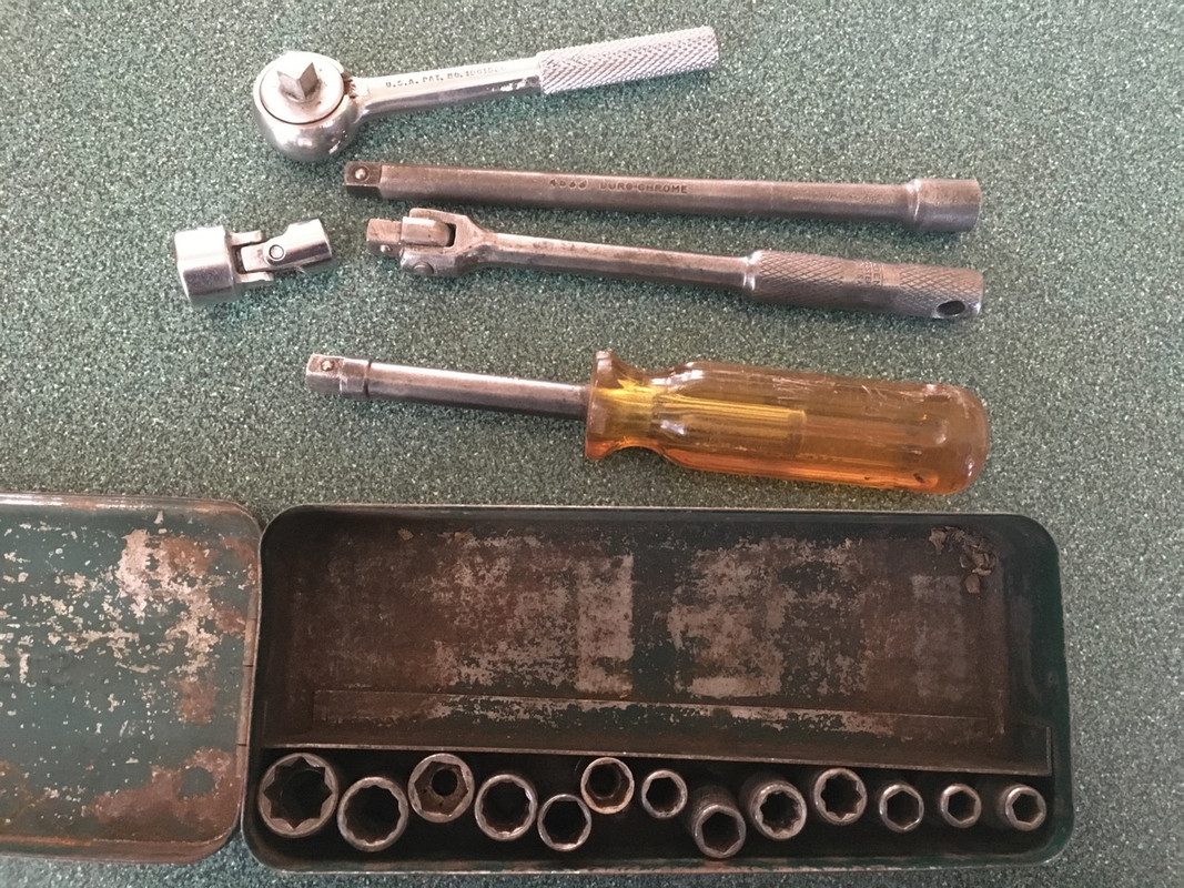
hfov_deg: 61.7
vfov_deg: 48.2
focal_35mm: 29
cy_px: 444
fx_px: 992
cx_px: 592
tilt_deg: -82.8
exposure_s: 1/15
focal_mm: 4.15
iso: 320
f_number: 2.2
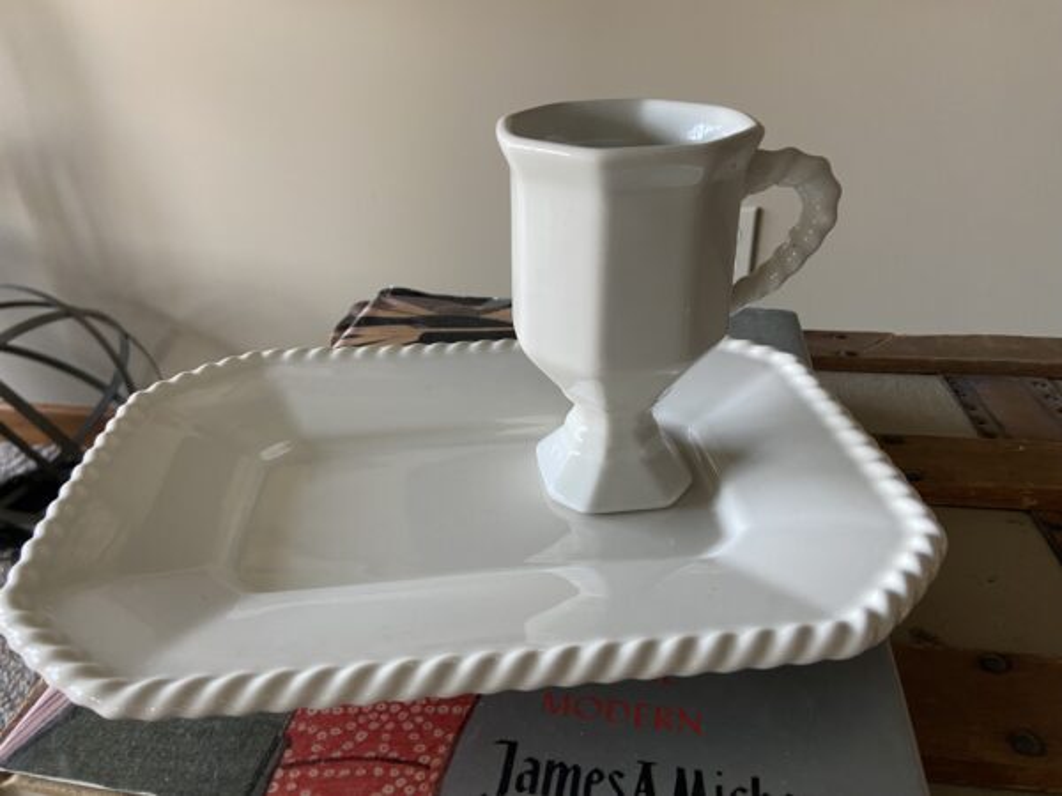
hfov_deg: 67.3
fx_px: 798
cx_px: 531
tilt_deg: -30.0
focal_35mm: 26
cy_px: 398
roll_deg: +1.8
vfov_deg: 53.1
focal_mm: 4.25
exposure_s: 1/60
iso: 125
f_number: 1.8
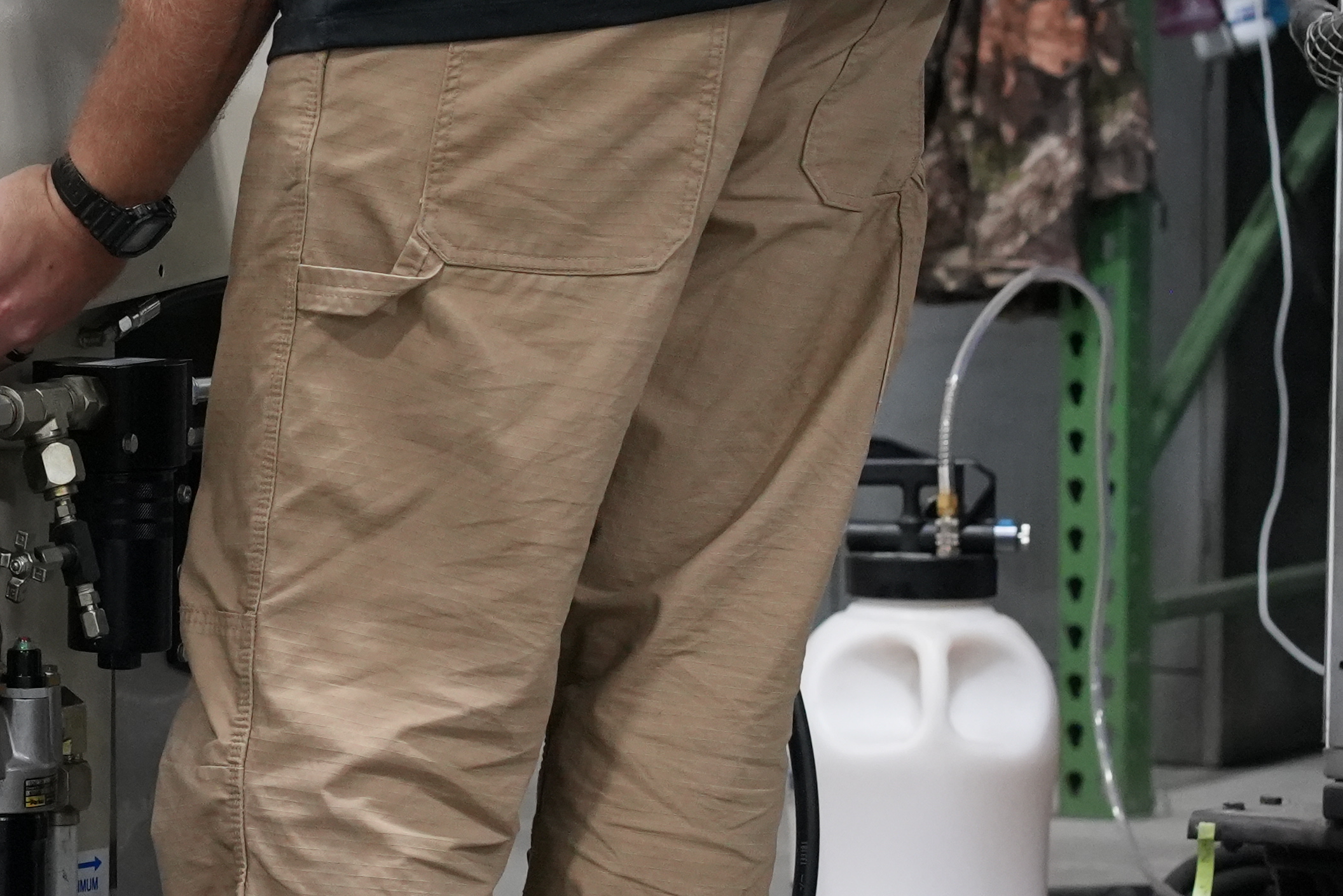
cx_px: -27
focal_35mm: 282
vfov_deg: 4.9
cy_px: 95
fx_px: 10519
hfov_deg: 7.3
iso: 3200
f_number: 5.6
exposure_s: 1/100
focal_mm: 85
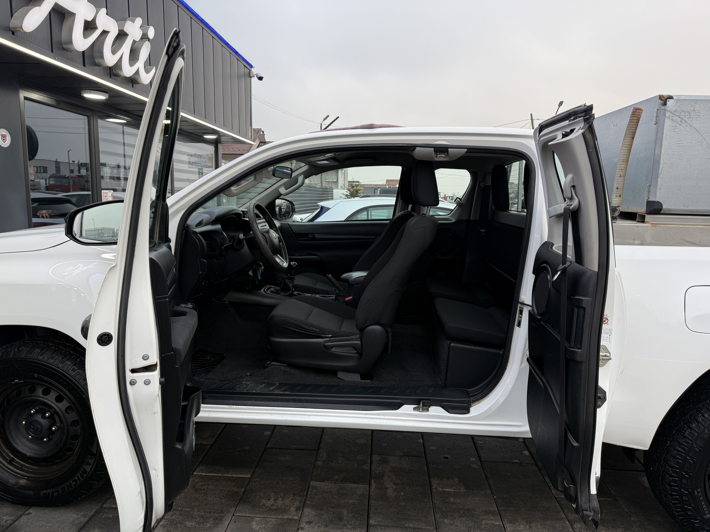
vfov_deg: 56.8
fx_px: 492
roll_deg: -0.7
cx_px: 355
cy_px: 266
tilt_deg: -7.1
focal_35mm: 24
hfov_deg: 71.6
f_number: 1.78
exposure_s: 1/100
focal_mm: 6.76
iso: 80
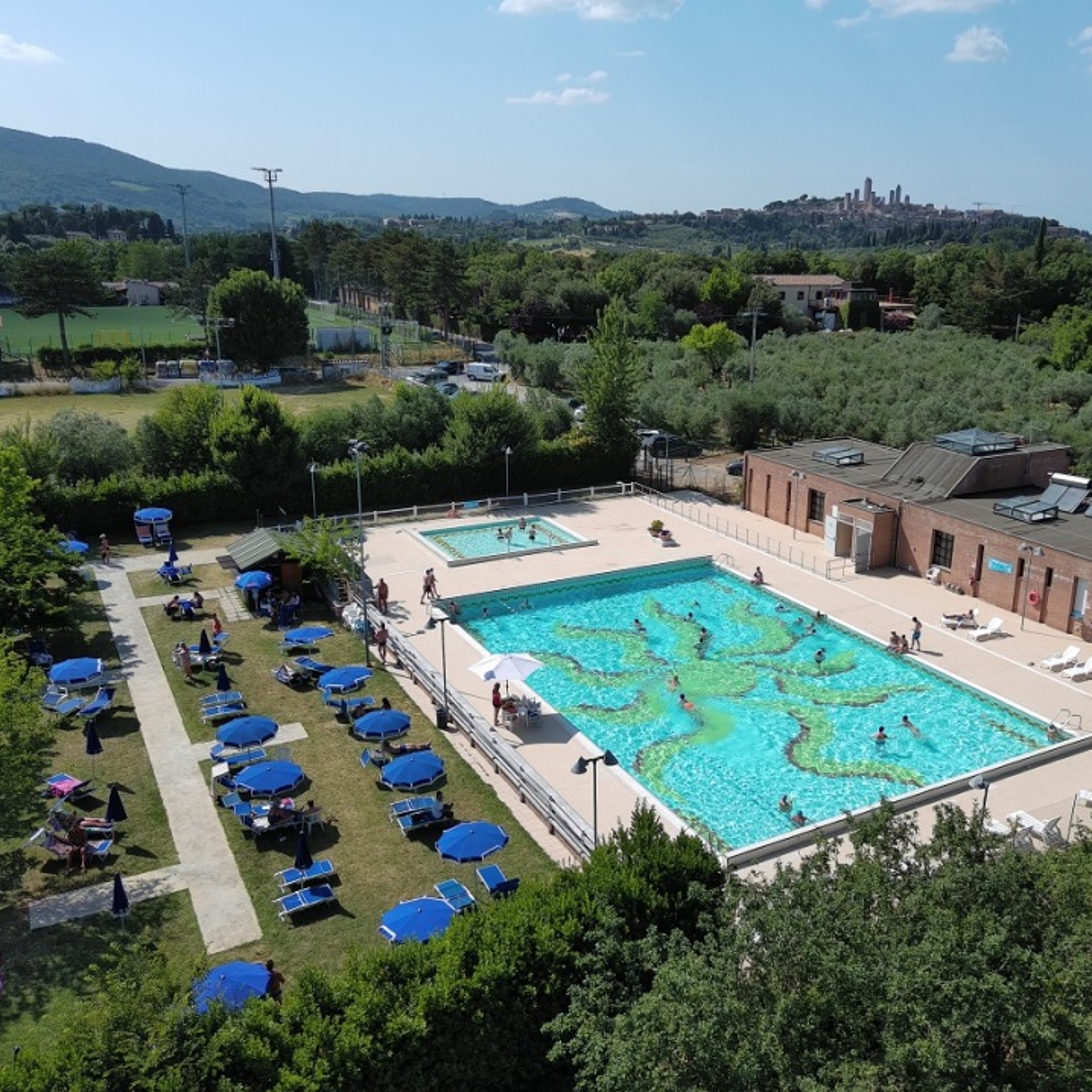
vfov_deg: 55.6
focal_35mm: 29
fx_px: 1035
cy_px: 537
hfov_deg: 55.3
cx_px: 649
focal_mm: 6.67
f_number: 1.9
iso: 111
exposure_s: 1/4237
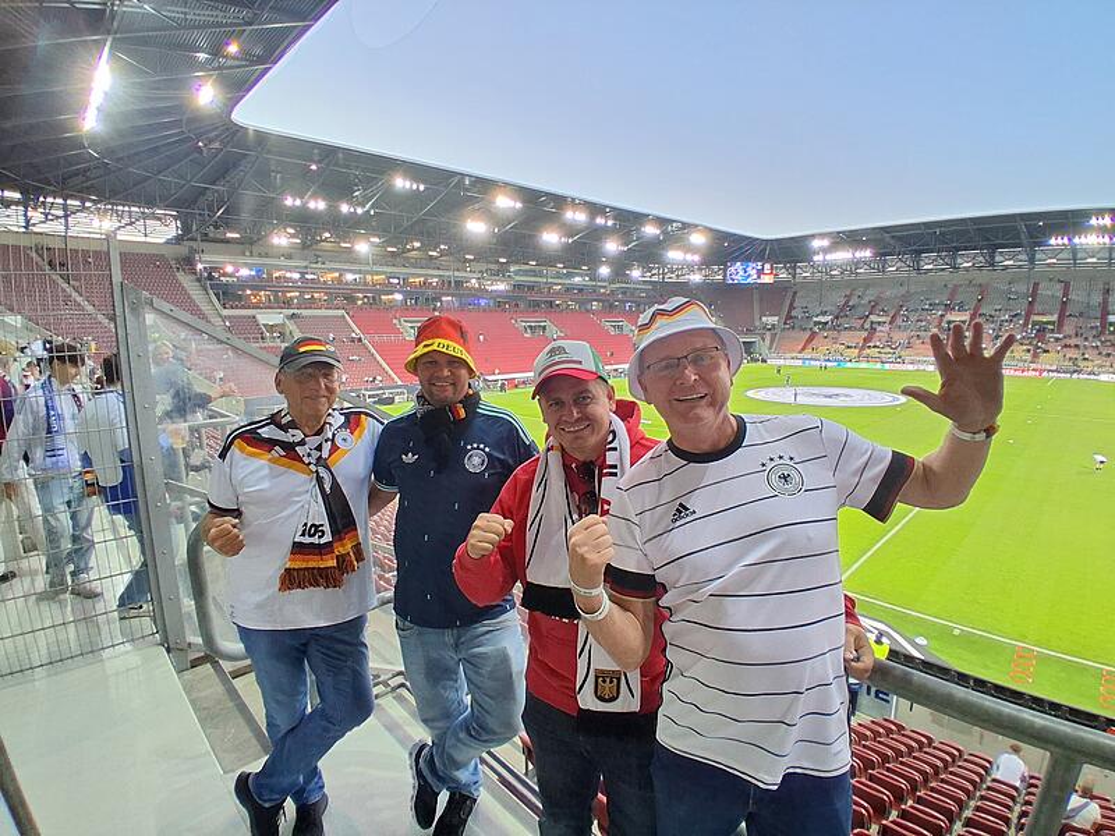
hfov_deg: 91.0
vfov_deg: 74.7
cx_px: 558
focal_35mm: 17
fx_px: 548
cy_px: 418
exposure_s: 1/50
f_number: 2.2
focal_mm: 1.4
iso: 200
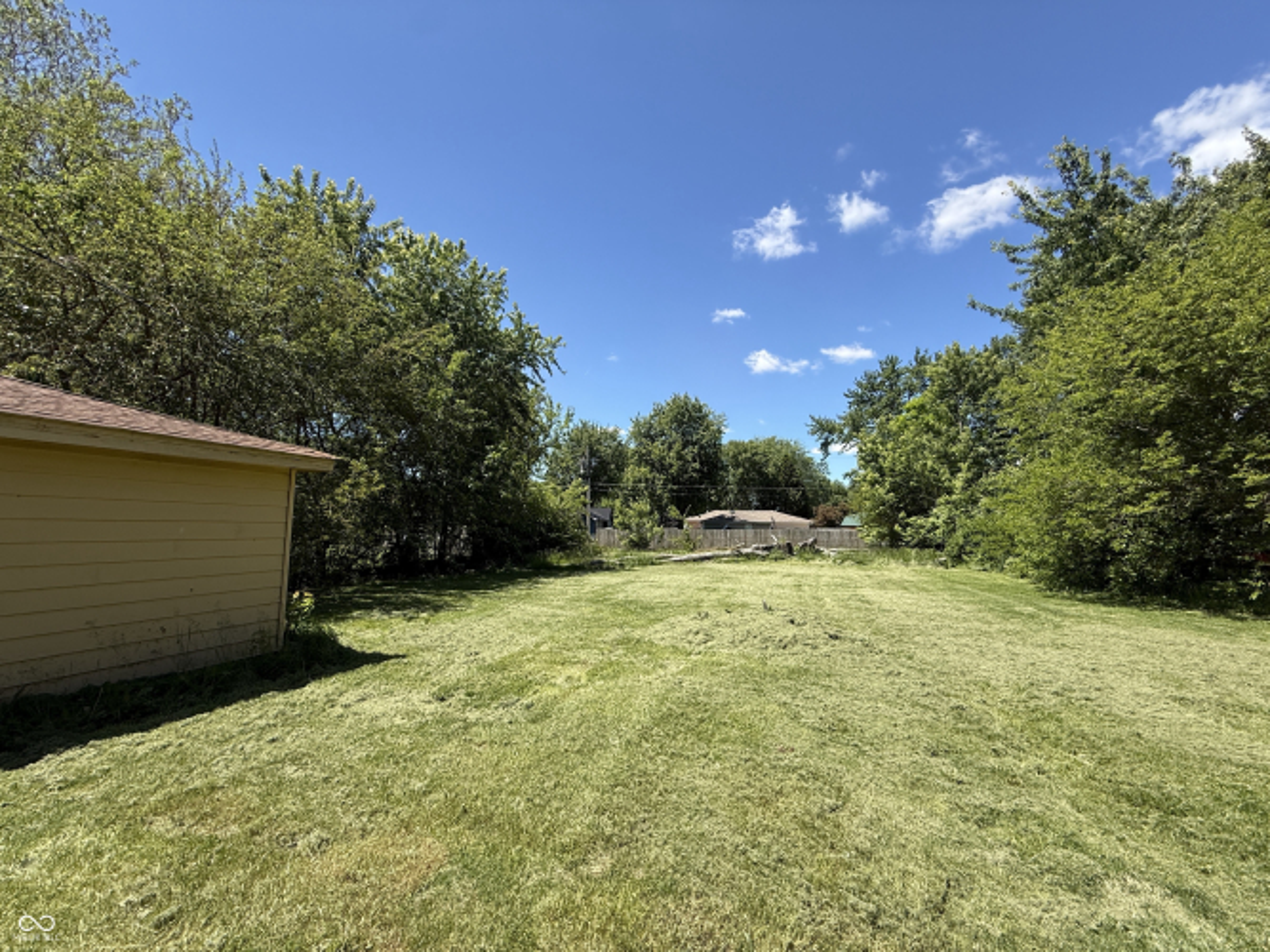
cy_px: 476
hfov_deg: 102.1
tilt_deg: +4.9
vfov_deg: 85.7
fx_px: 514
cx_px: 635
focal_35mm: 14
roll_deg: +0.5
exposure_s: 1/1368
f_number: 2.2
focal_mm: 2.22
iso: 50
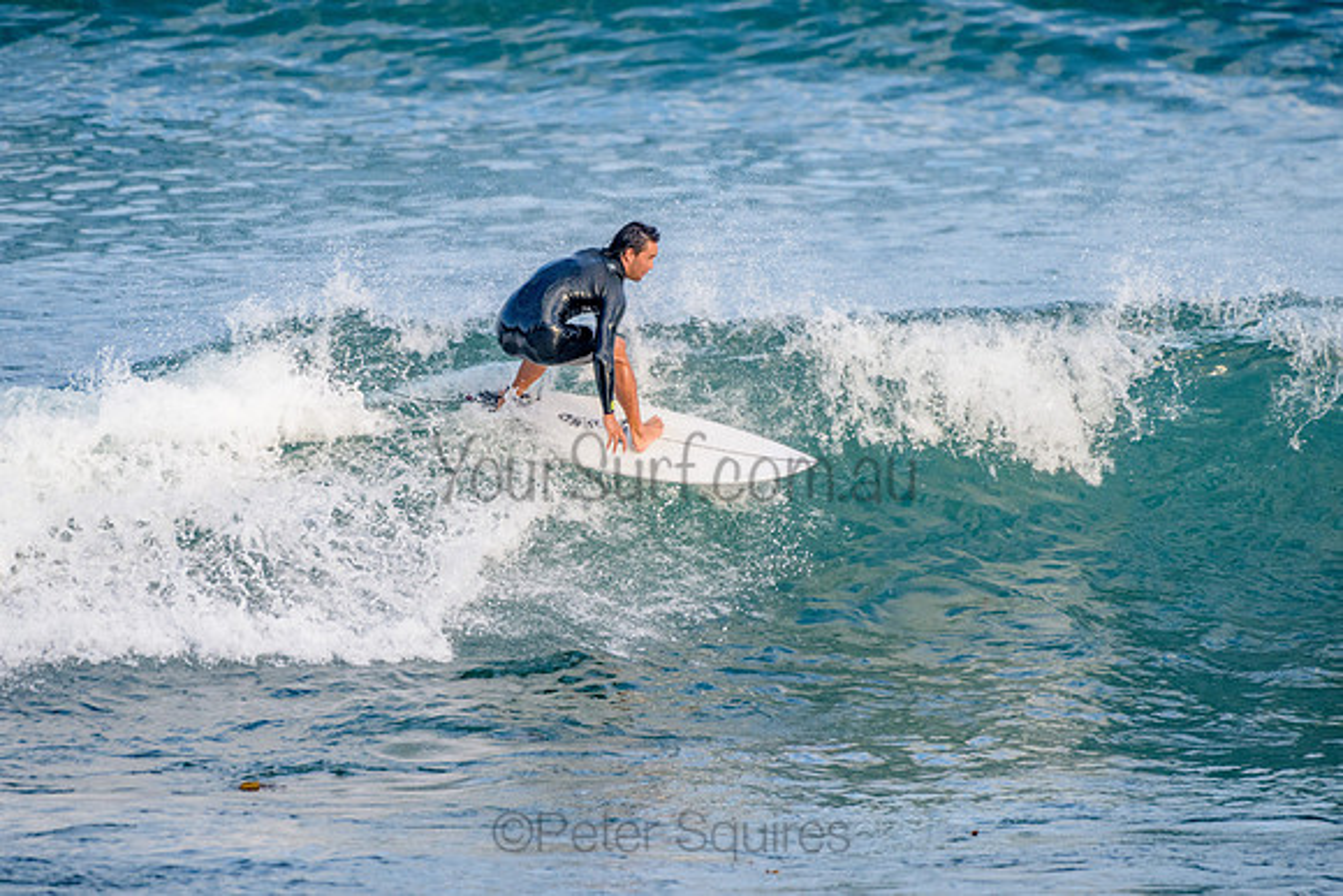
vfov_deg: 2.2
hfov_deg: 3.4
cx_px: 672
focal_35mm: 612
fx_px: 22837
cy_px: 448
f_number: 5.6
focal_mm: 500
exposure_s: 1/1250
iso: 500
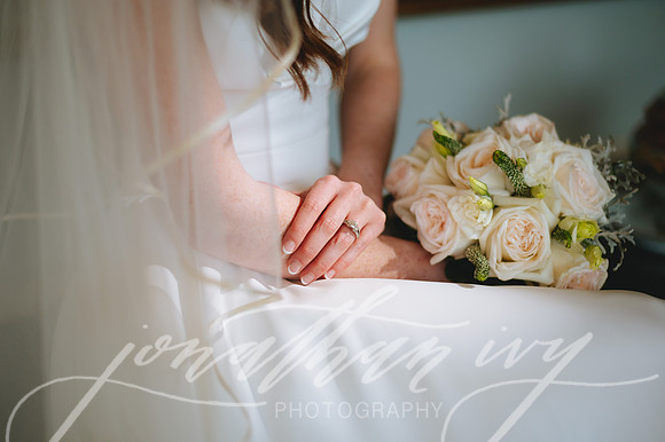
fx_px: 923
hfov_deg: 39.6
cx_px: 332
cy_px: 221
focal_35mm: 50
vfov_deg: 27.0
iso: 250
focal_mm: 50
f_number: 2
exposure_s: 1/250
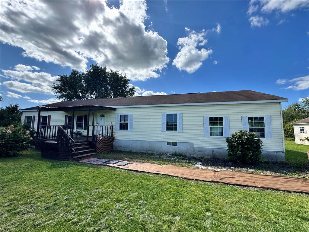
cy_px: 116
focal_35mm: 14
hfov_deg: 102.1
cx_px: 154
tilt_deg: +6.1
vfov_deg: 85.7
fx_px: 125
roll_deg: -0.5
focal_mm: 2.22
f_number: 2.2
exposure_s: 1/1748
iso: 50
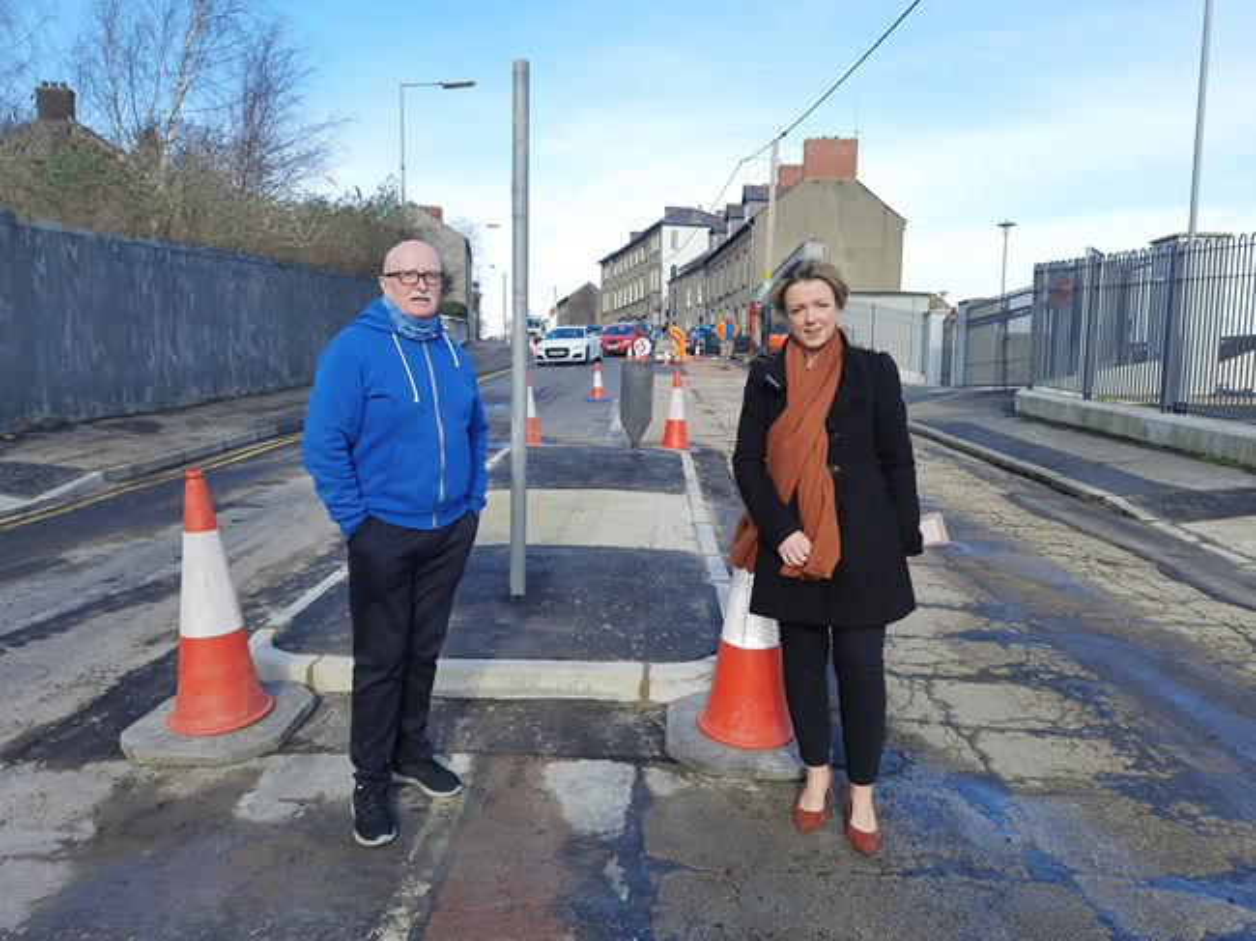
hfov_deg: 71.6
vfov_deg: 56.8
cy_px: 470
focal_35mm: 24
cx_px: 628
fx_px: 870
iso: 40
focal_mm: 5.23
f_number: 1.8
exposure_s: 1/388
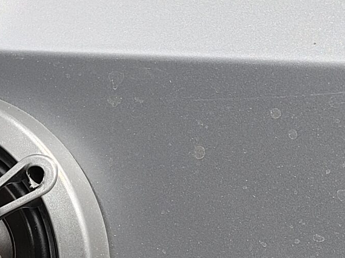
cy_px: 218
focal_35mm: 99
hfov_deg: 17.7
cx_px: -178
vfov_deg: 14.8
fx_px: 987
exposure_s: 1/239
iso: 50
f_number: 1.8
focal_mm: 4.81
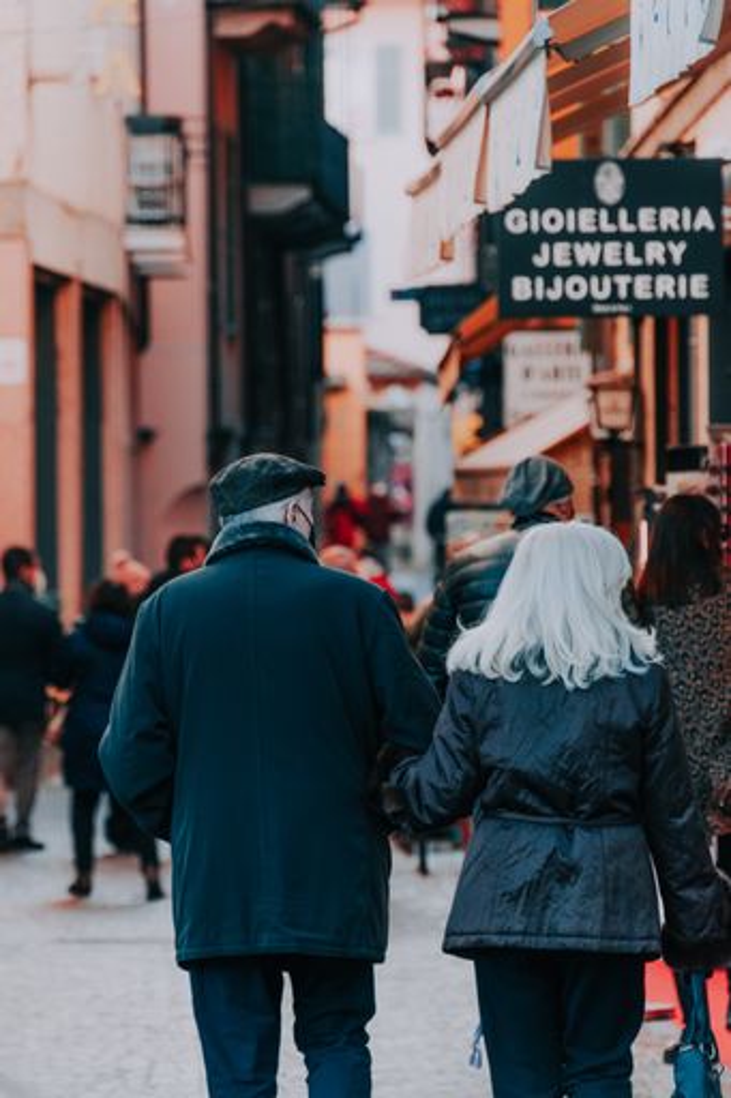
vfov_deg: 6.9
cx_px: 366
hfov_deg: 4.6
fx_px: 9143
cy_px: 549
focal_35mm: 300
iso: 800
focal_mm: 200
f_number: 5.6
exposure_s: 1/160
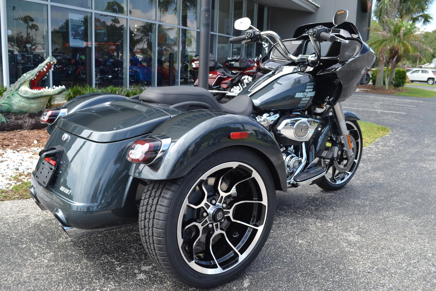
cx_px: 218
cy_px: 146
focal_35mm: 33
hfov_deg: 57.2
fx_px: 400
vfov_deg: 40.0
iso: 100
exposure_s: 1/125
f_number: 5.6
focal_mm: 22
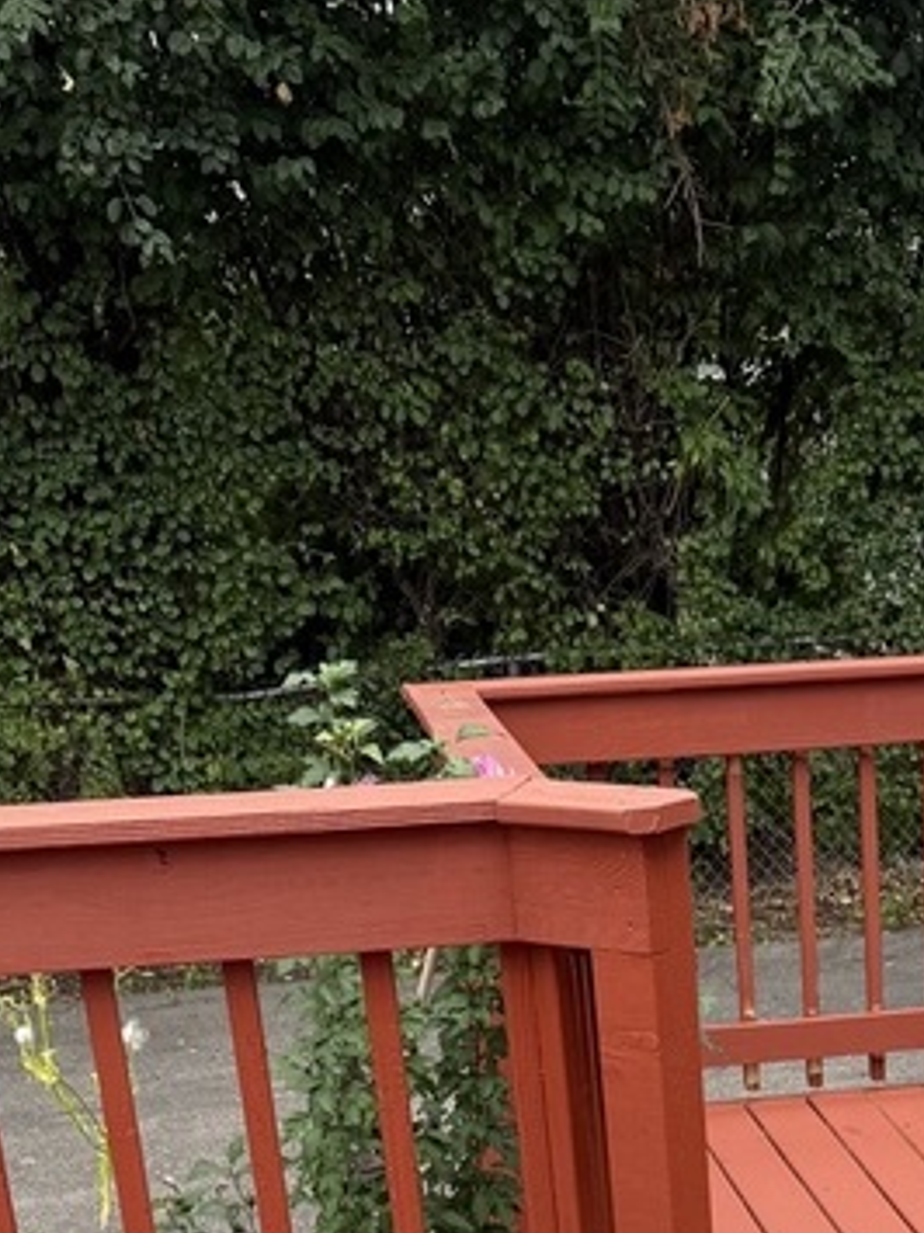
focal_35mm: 73
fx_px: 2600
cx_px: 917
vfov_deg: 23.6
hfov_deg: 19.6
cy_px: 1598
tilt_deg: -24.5
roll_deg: +1.3
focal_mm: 6.76
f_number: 1.78
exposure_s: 1/728
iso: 80
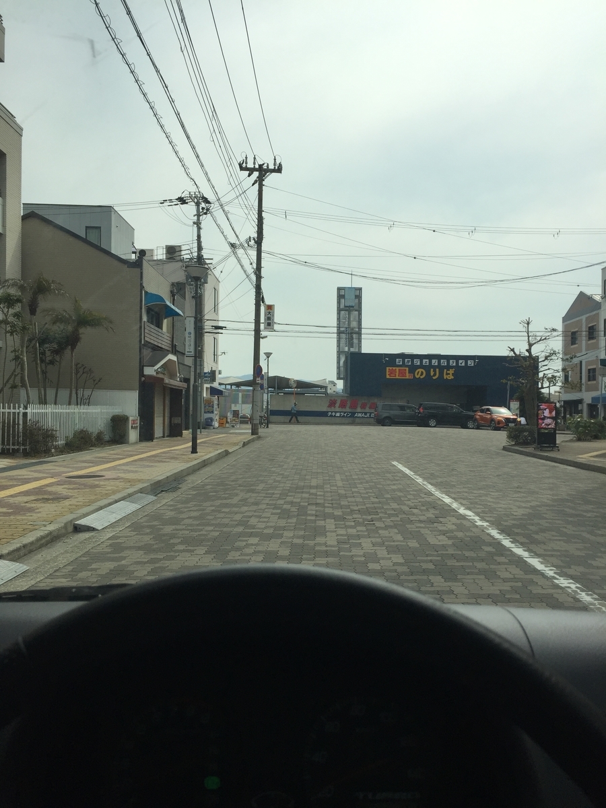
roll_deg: +1.3
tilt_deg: +1.5
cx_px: 303
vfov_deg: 61.7
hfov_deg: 48.2
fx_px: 677
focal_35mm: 29
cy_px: 404
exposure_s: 1/1980
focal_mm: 4.15
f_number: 2.2
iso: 32
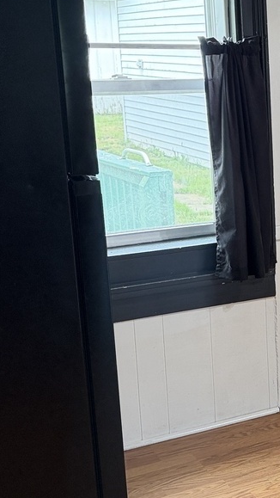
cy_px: 231
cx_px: 424
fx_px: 857
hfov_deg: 16.8
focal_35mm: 65
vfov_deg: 32.3
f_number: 1.78
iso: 250
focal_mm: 6.76
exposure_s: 1/60
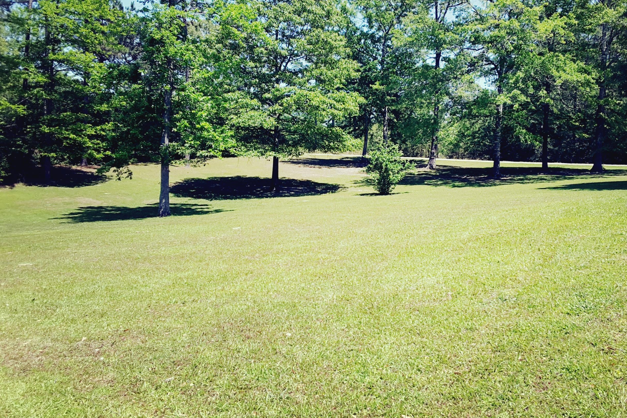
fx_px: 697
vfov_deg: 33.3
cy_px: 163
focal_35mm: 40
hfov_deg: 48.4
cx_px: 351
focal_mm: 2.9
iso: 40
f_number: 1.9
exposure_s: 1/806
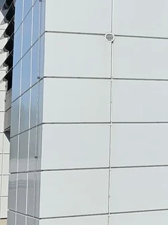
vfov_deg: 17.5
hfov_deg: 11.0
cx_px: 408
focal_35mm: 112
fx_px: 726
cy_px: 63
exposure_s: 1/1894
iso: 10
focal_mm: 6.3
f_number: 1.7
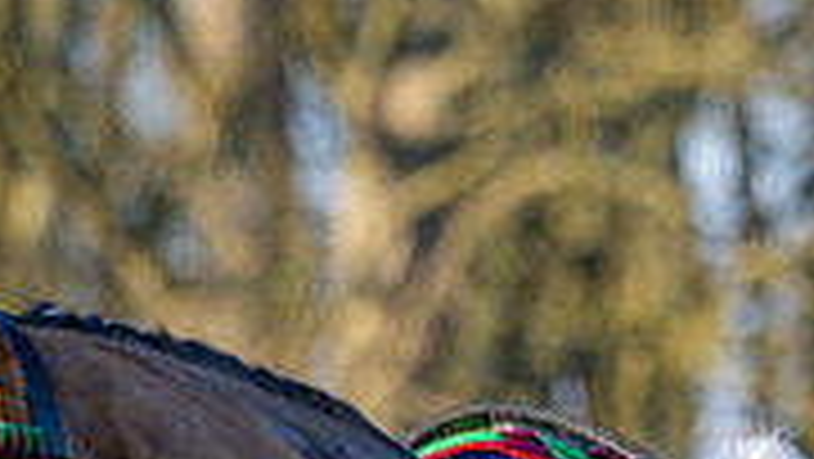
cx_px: 231
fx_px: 20557
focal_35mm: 952
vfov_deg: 1.3
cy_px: 849
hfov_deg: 2.3
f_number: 4
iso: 400
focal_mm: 150
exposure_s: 1/1000
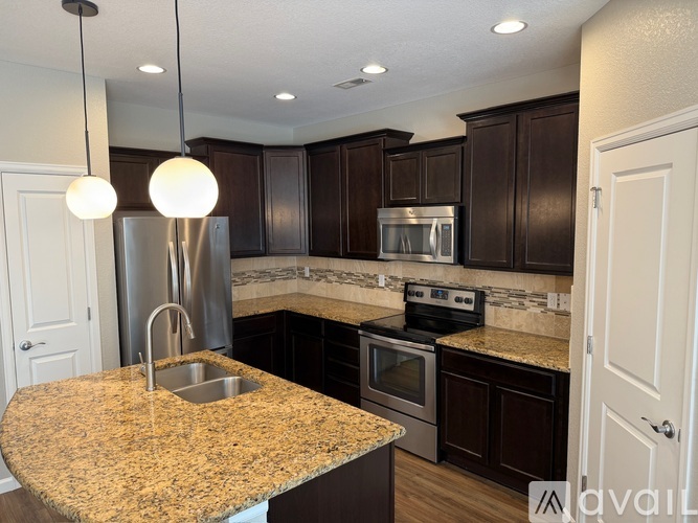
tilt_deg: -4.0
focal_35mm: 24
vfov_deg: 56.8
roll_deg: +0.8
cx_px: 349
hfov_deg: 71.6
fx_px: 484
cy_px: 262
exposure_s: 1/60
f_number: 1.78
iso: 100
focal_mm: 6.76
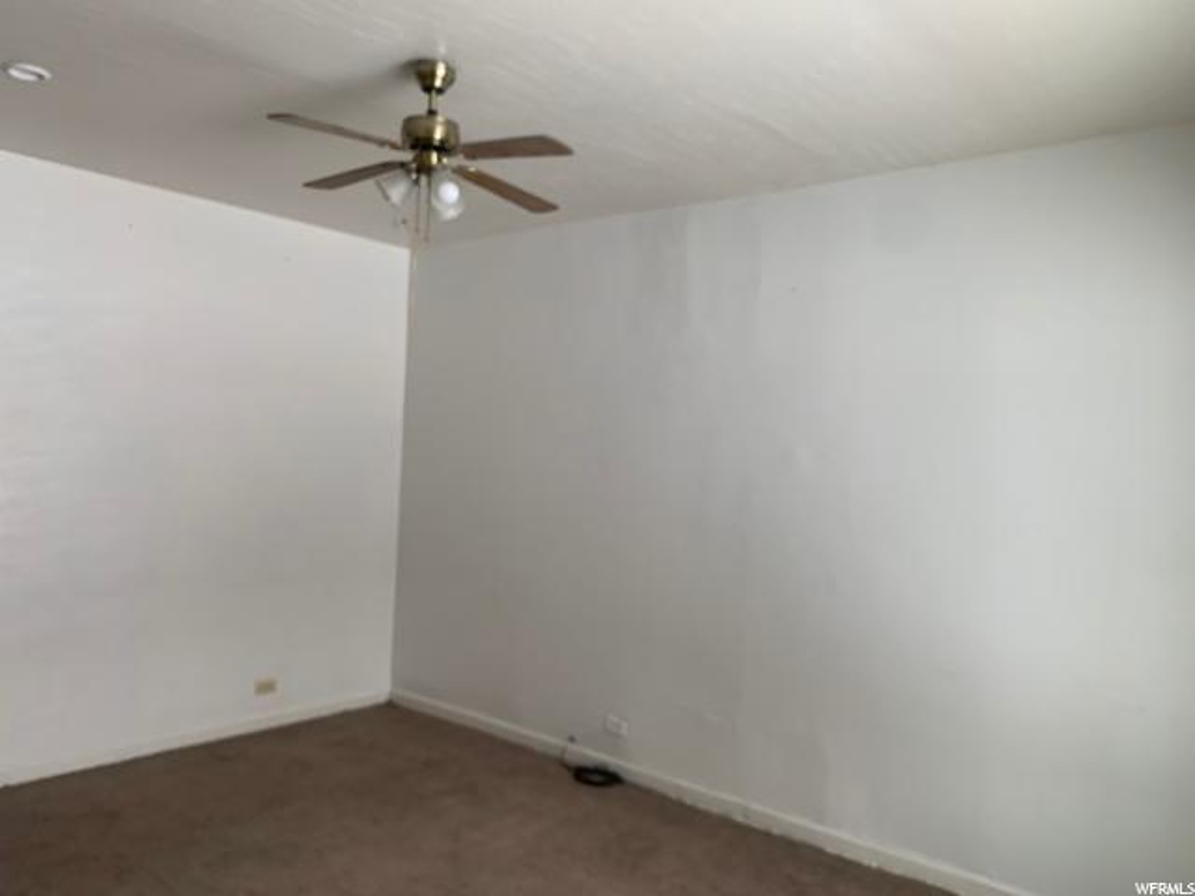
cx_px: 598
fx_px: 898
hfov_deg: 67.3
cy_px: 448
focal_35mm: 26
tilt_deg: +0.5
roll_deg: -3.1
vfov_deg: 53.1
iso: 64
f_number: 1.8
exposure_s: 1/121
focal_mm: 4.25
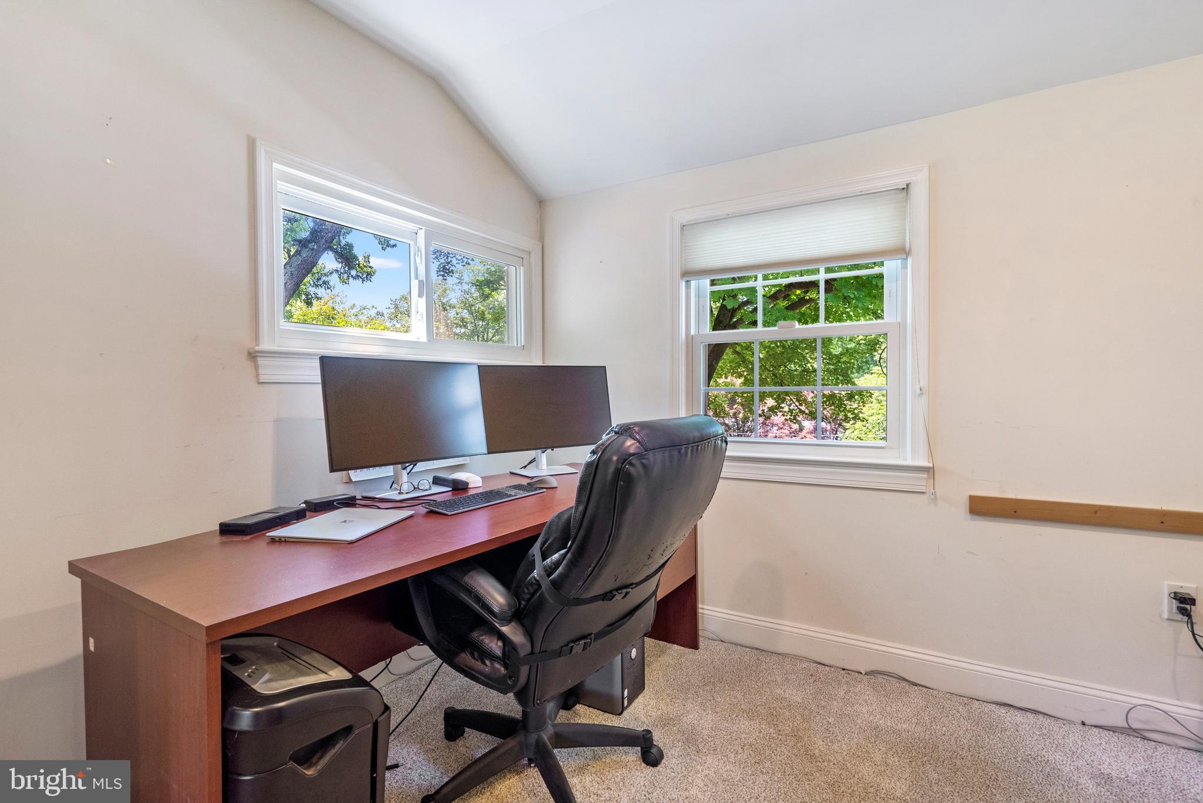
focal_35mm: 16
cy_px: 402
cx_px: 602
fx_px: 535
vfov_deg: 73.8
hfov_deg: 96.7
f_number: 8
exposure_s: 1/2
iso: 1250
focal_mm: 16
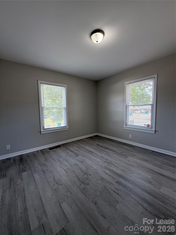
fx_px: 95
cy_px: 118
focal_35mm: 14
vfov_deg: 102.1
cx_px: 88
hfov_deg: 85.7
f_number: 2.2
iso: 125
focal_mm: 2.22
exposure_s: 1/120
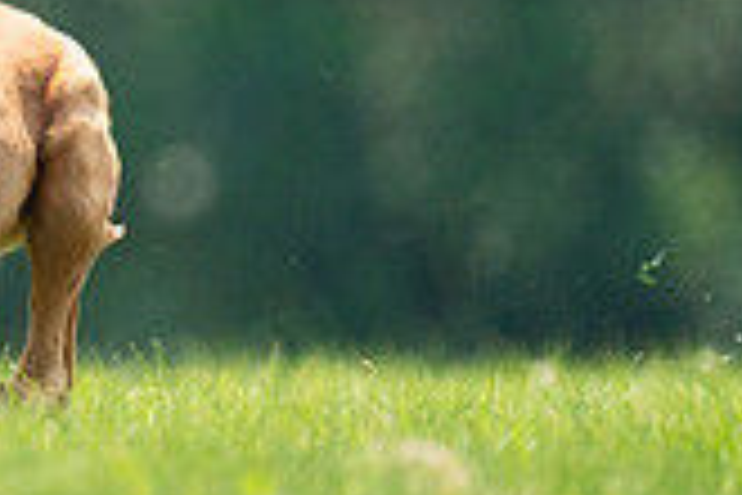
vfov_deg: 0.7
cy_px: -155
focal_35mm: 2114
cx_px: -391
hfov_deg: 1.0
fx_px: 43568
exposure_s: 1/4000
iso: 2500
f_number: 6.3
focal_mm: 600
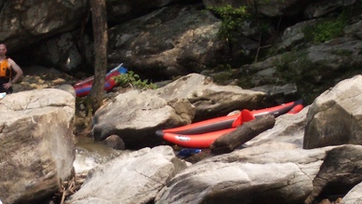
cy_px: 222
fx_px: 2256
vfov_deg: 5.2
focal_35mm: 235
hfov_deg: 9.2
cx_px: 94
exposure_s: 1/640
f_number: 4.8
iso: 200
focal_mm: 17.4
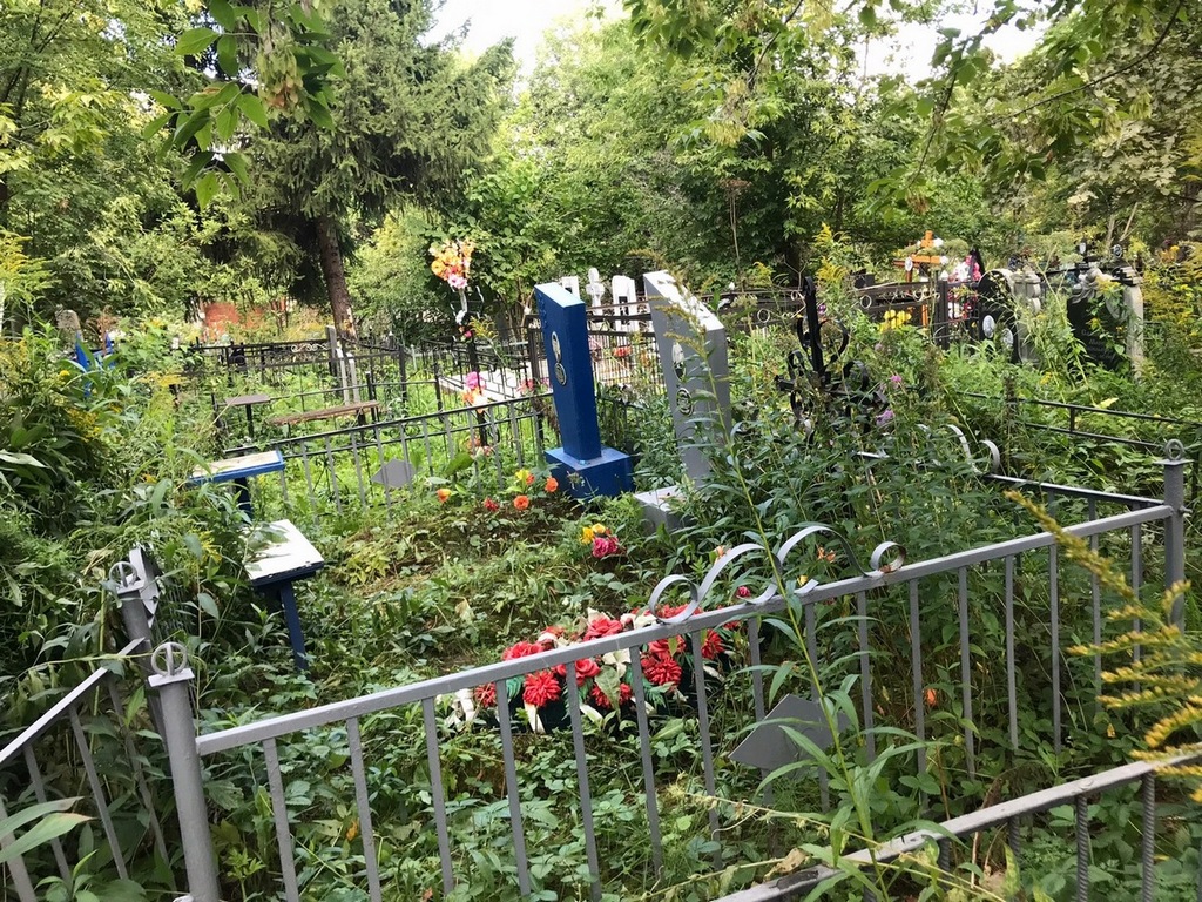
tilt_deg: -10.9
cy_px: 451
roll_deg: +5.4
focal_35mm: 28
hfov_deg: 63.4
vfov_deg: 49.7
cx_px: 601
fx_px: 972
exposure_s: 1/120
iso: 40
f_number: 1.8
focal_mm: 3.99
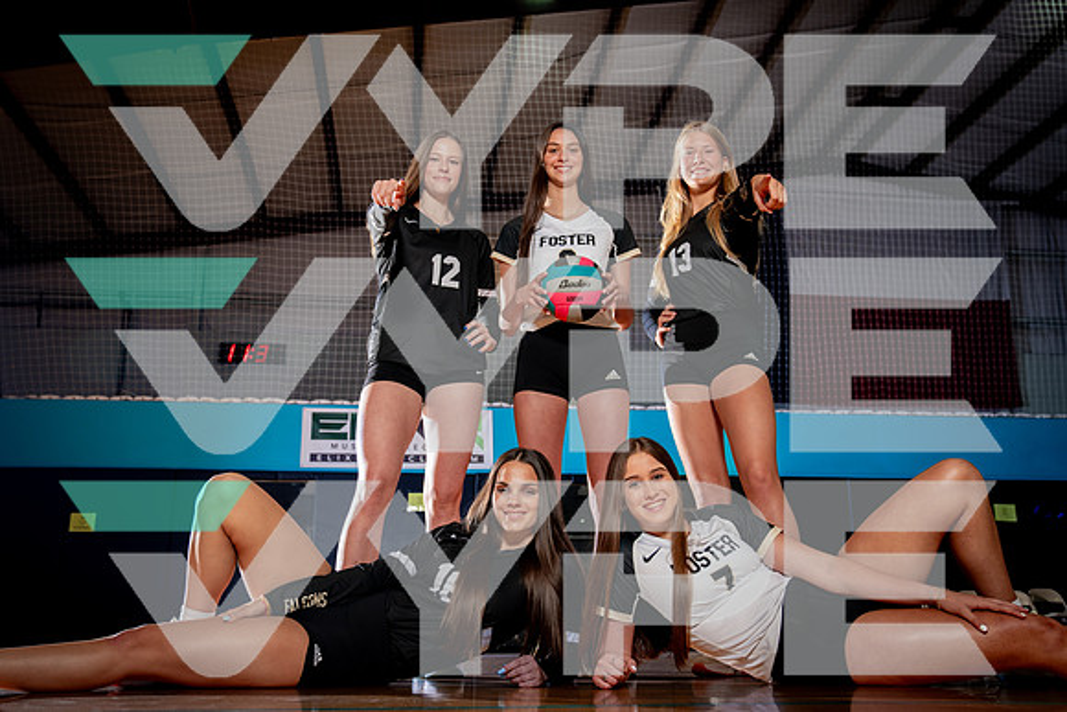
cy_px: 356
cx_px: 534
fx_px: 1043
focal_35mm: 35
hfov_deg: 54.2
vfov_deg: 37.7
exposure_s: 1/200
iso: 250
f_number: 4.5
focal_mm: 34
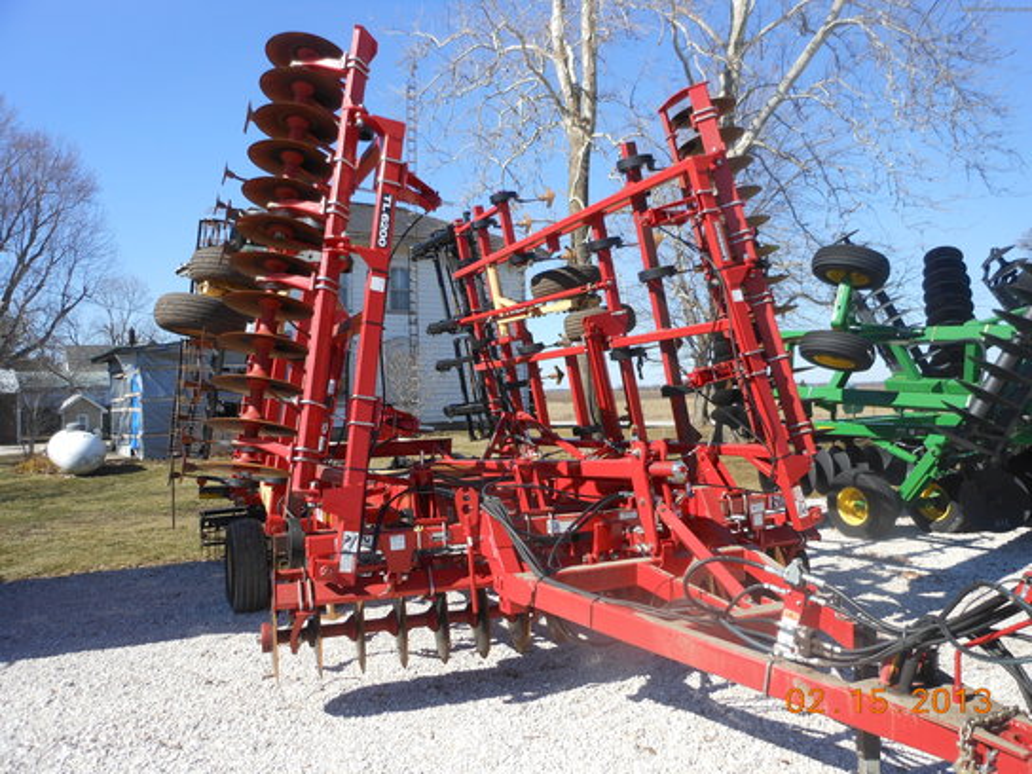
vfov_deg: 49.7
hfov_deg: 63.4
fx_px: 835
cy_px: 387
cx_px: 516
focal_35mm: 28
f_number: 3.7
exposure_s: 1/500
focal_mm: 5
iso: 80
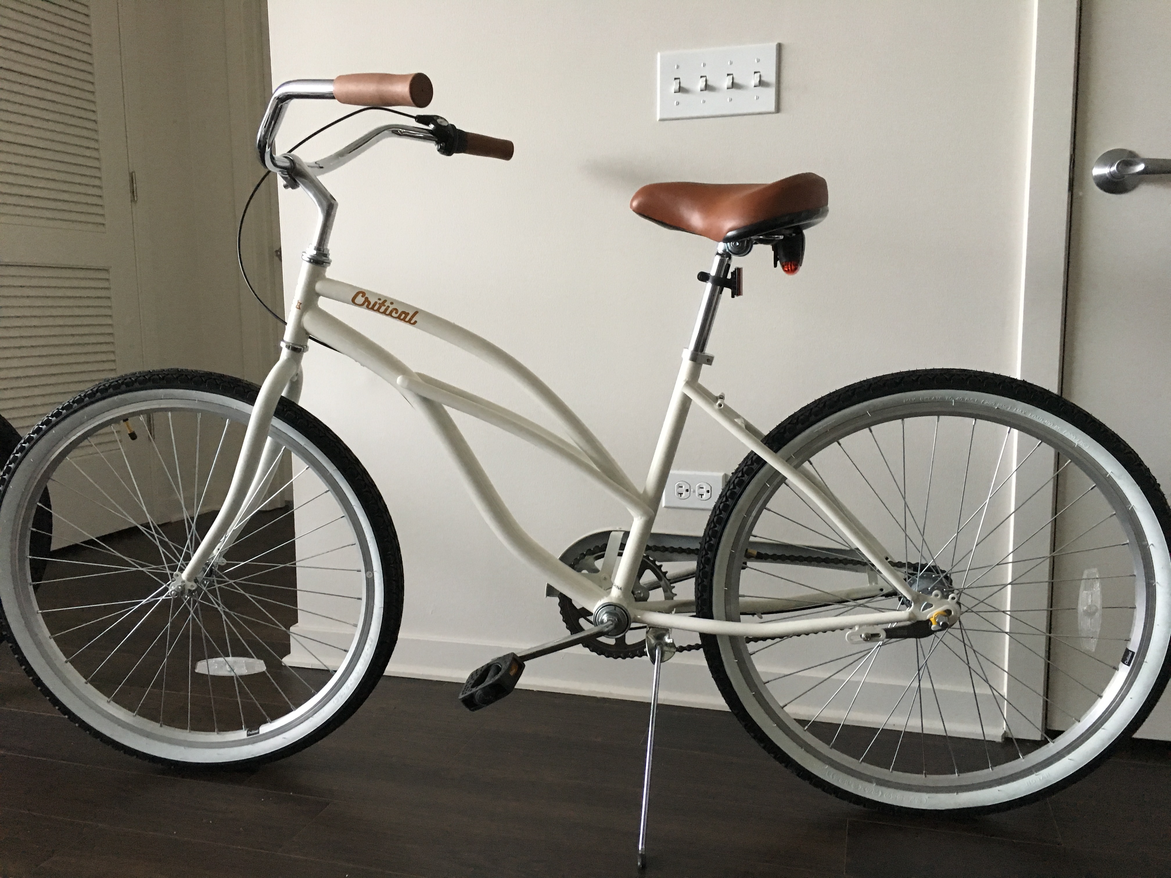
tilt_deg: -6.4
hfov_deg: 61.7
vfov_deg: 48.2
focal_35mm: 29
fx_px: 981
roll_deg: -0.6
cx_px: 586
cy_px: 439
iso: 200
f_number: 2.2
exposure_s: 1/17
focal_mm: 4.15
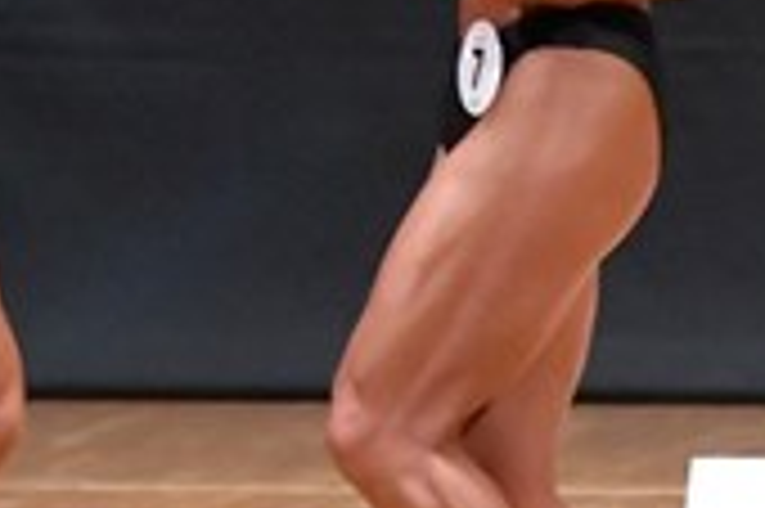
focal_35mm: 921
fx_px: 19552
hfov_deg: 2.2
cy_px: 81
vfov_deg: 1.5
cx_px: 772
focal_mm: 135
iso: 10000
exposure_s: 1/400
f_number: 5.6
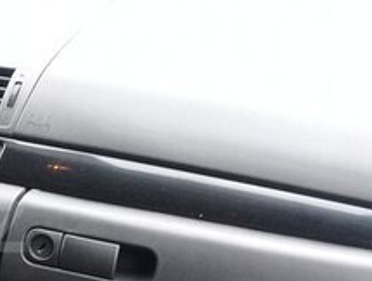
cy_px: 226
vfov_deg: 15.5
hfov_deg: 18.7
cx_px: -152
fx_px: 1023
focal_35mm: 95
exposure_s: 1/33
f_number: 2.2
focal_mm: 3.3
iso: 64
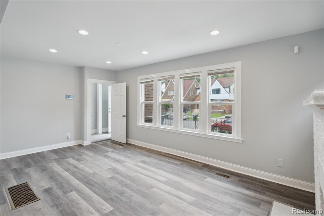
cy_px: 108
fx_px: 153
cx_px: 162
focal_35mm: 17
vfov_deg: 70.4
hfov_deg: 93.3
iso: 250
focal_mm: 17
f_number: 7.1
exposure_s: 1/25
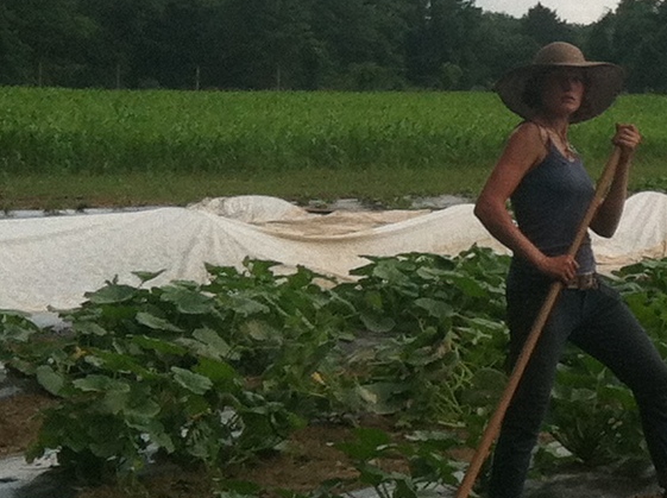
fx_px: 3001
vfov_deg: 9.5
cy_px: 188
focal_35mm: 156
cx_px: 1296
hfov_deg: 11.5
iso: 80
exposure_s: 1/857
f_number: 2.8
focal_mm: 3.85
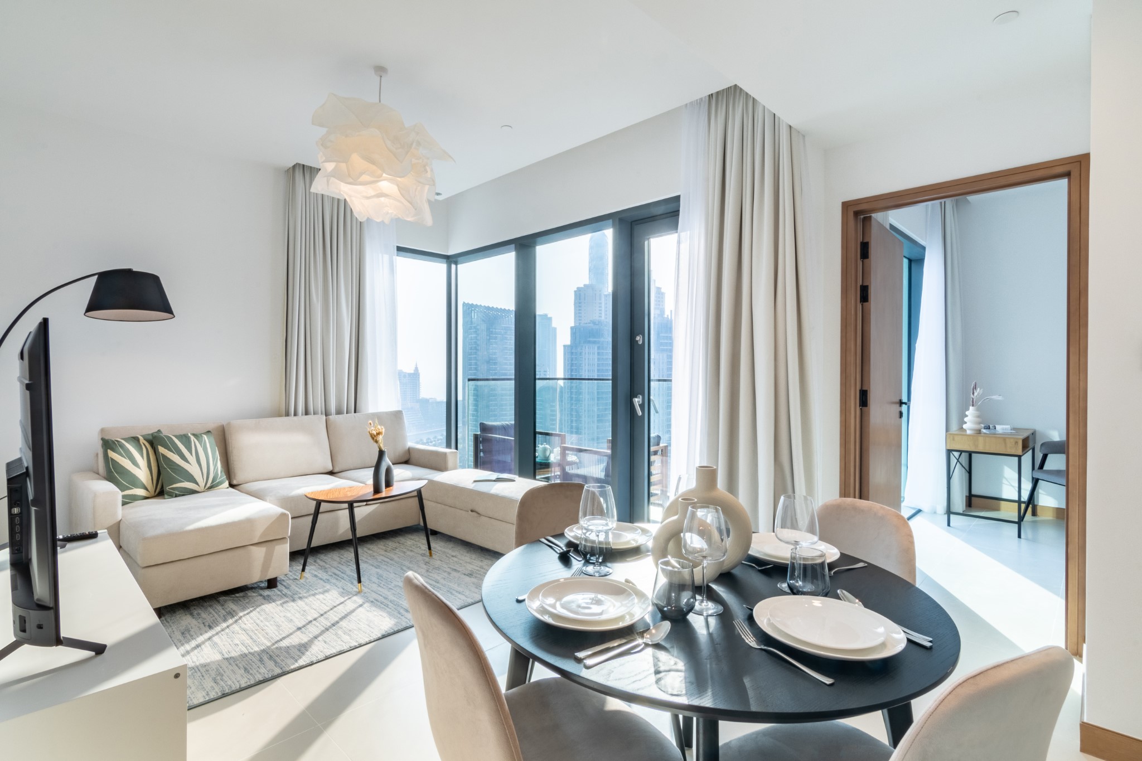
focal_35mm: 16
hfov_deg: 96.7
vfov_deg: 73.7
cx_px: 571
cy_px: 380
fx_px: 507
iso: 250
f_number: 22
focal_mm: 11
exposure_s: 1/100
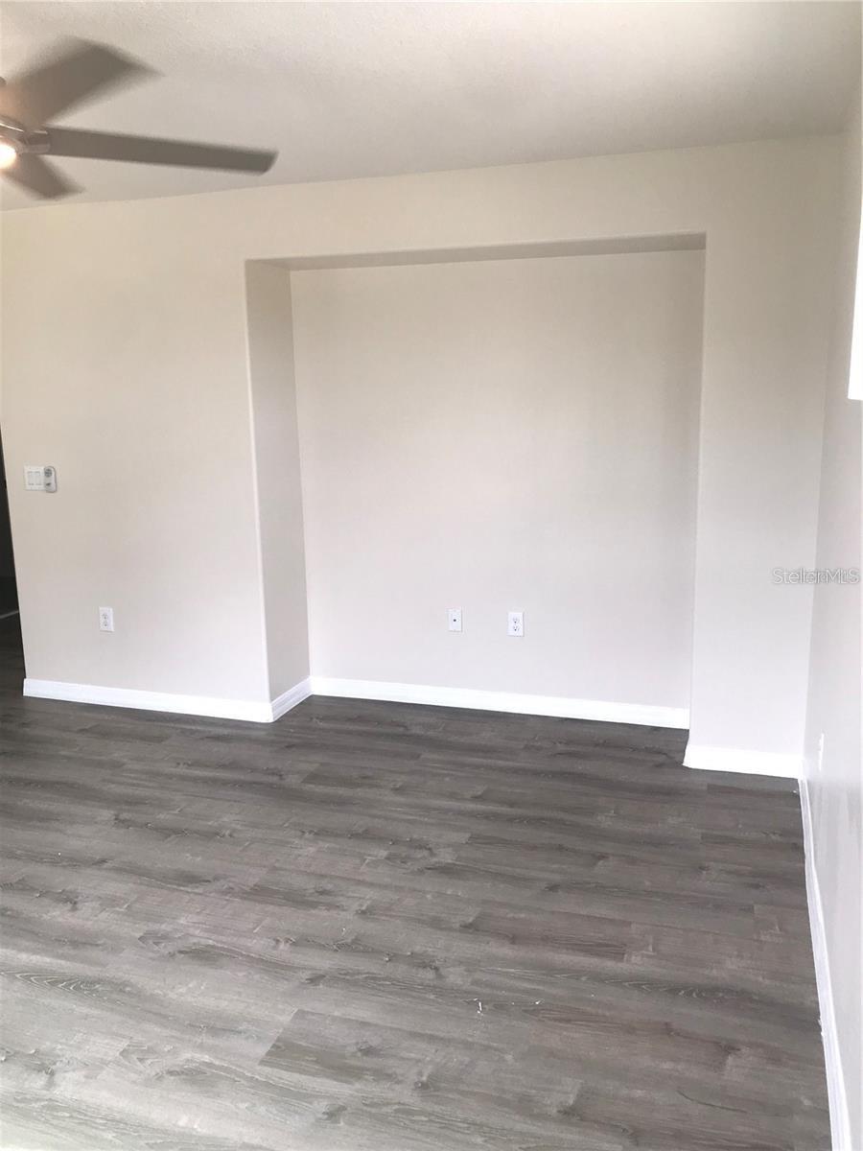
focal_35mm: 28
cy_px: 576
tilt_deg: -11.3
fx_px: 931
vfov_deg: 63.4
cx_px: 432
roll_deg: -0.1
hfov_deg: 49.7
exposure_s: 1/120
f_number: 1.8
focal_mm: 3.99
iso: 25
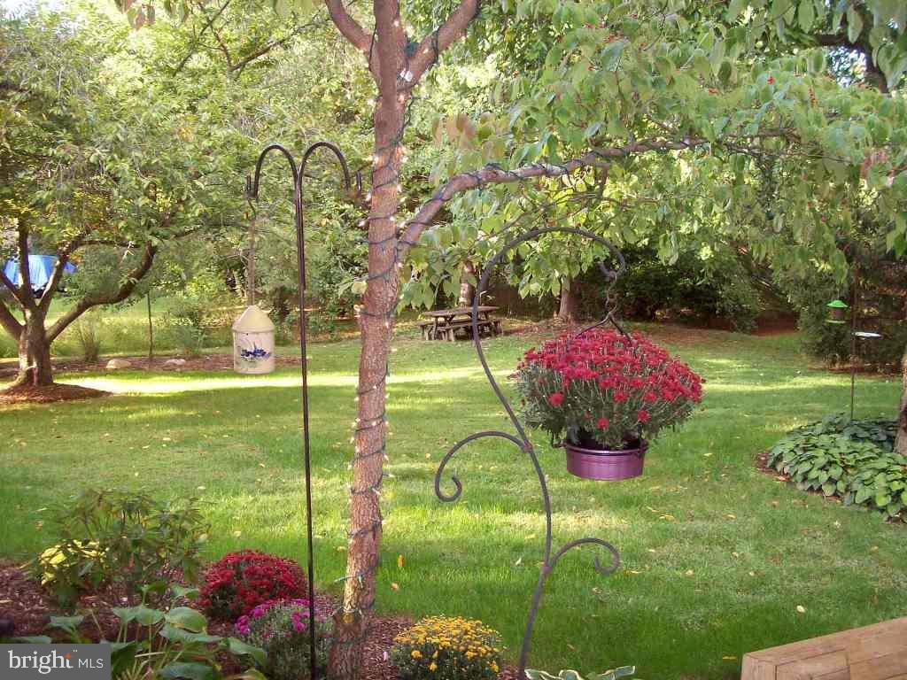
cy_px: 340
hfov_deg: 51.4
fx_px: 943
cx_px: 454
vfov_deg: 39.7
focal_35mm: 36
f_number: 2.7
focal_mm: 6
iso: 140
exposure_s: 1/64
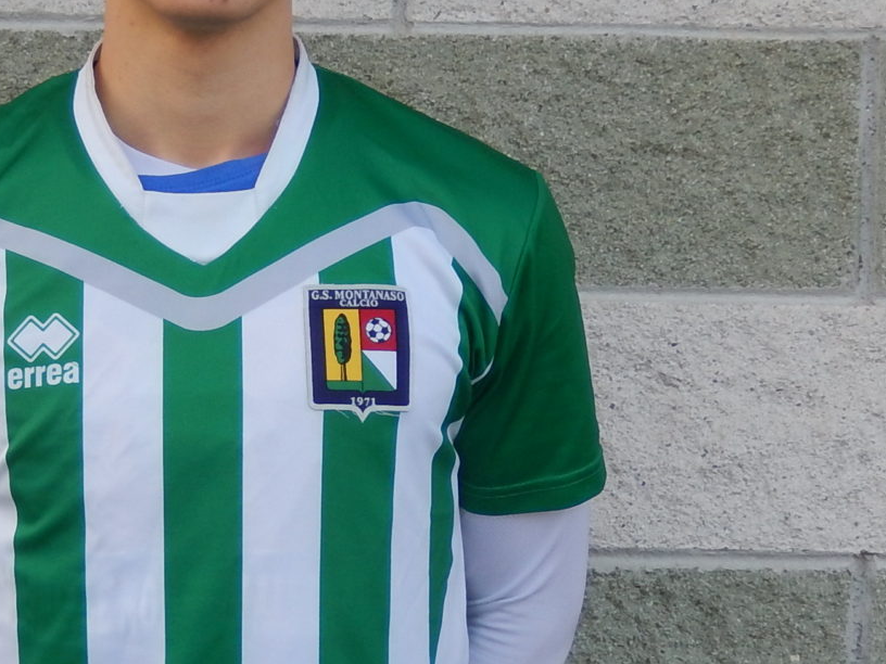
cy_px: 379
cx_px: 112
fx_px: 2892
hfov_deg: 17.2
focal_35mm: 113
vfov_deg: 13.1
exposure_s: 1/125
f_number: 4.3
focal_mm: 8.1
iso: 125
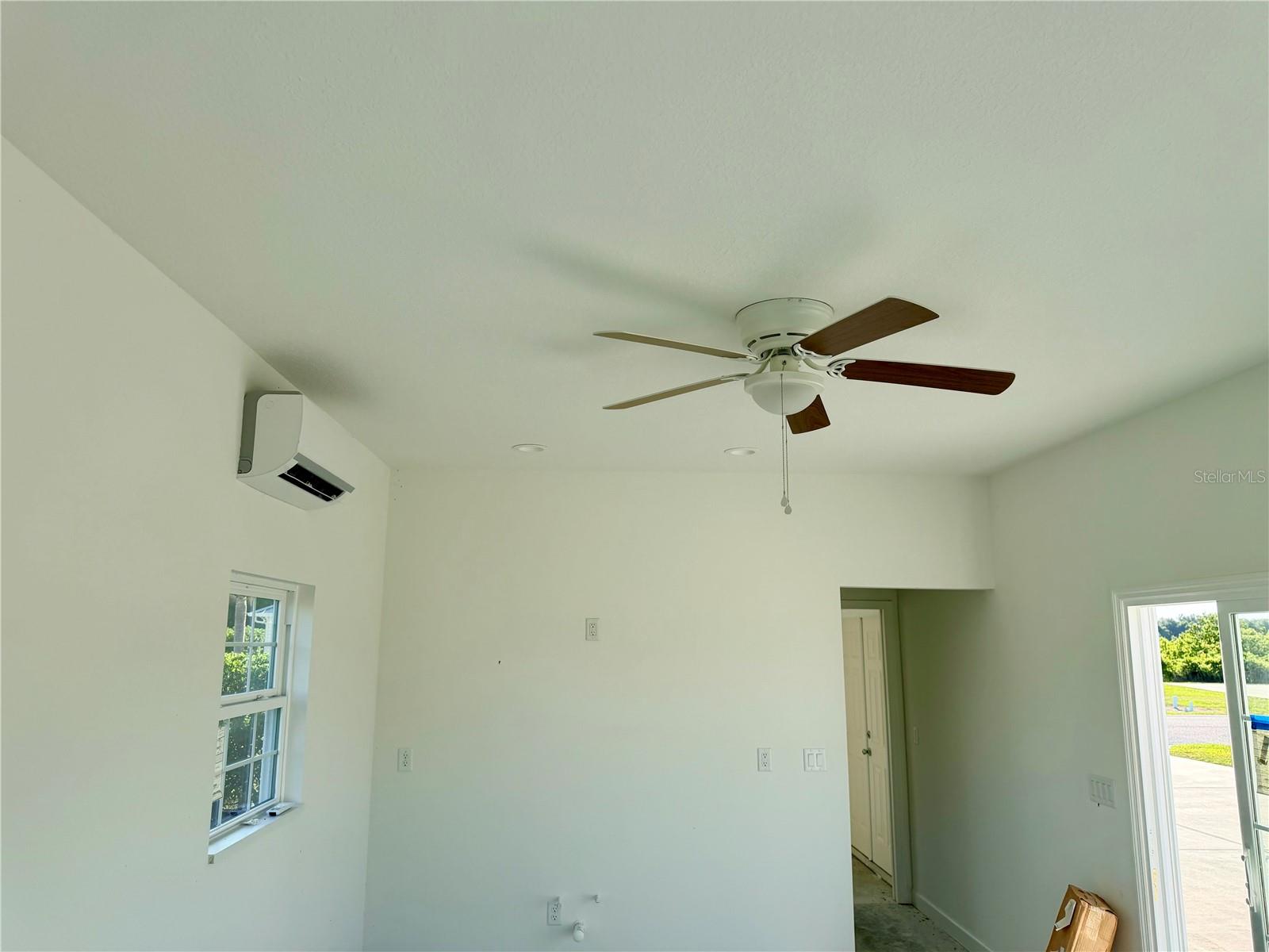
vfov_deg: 56.8
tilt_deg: +11.1
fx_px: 880
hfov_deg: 71.6
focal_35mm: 24
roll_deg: -0.3
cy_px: 476
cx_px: 634
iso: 100
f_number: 1.78
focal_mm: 6.76
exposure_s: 1/1522
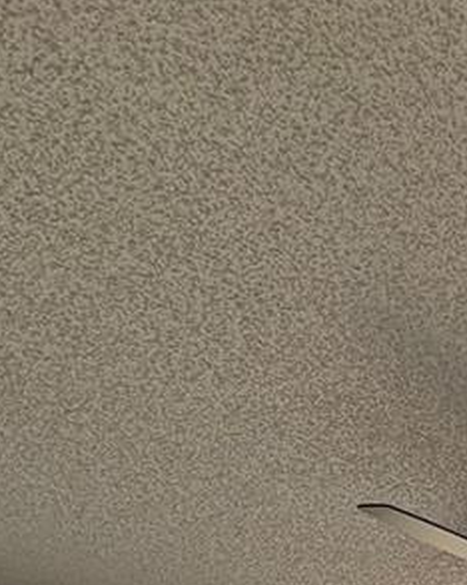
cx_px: 569
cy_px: 920
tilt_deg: +0.2
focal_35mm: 56
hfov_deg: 24.4
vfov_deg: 24.4
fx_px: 969
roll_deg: -0.5
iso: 200
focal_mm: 2.22
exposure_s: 1/561
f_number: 2.2
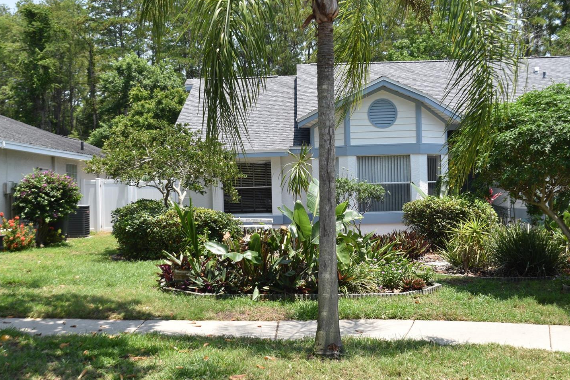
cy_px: 187
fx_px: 769
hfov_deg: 40.7
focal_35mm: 49
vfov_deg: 27.8
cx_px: 263
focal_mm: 29
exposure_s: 1/320
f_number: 9
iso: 200
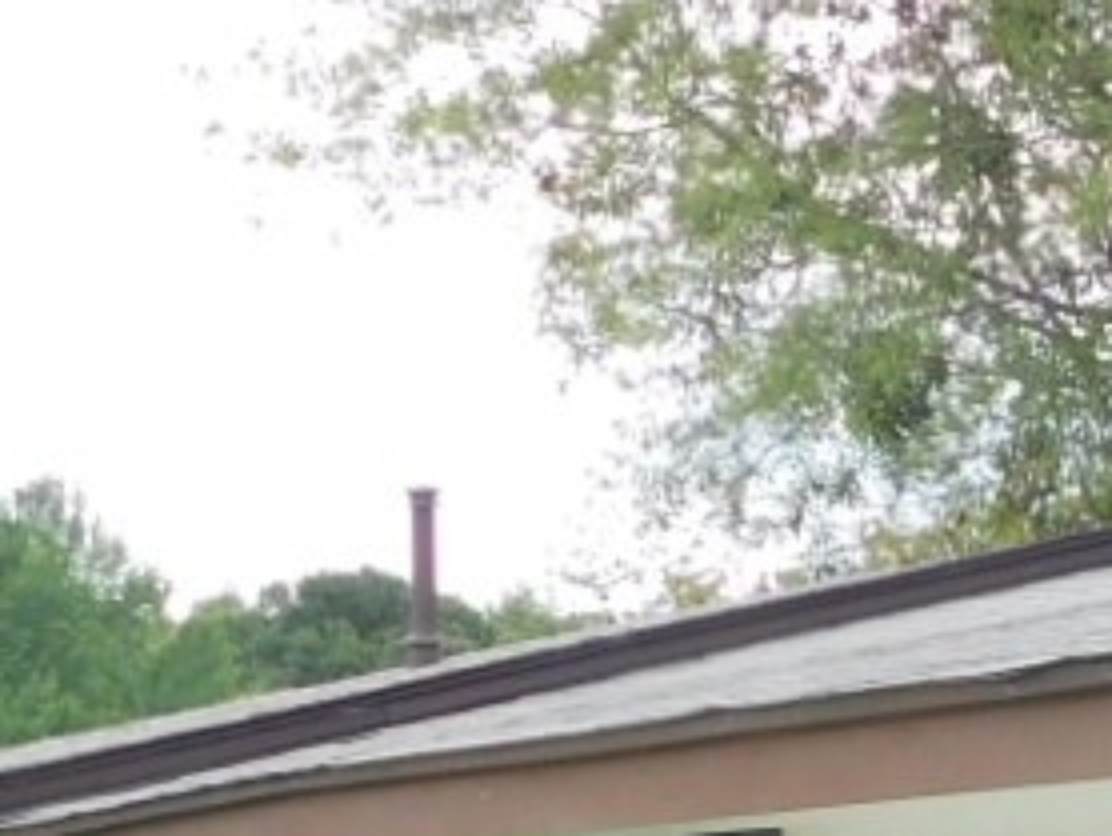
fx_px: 6655
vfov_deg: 7.1
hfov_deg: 9.1
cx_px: 2112
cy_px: 1312
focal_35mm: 207
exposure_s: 1/200
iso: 125
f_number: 3.5
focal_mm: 6.3
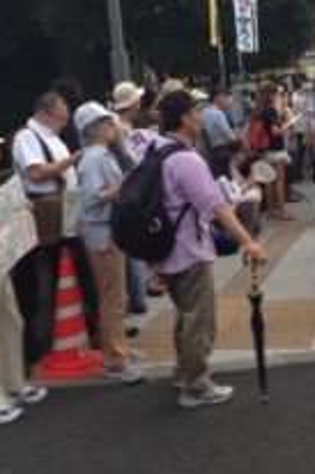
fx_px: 986
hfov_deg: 17.7
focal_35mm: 75
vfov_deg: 26.7
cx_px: 326
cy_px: 131
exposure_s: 1/121
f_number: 2.4
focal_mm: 4.13
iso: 50
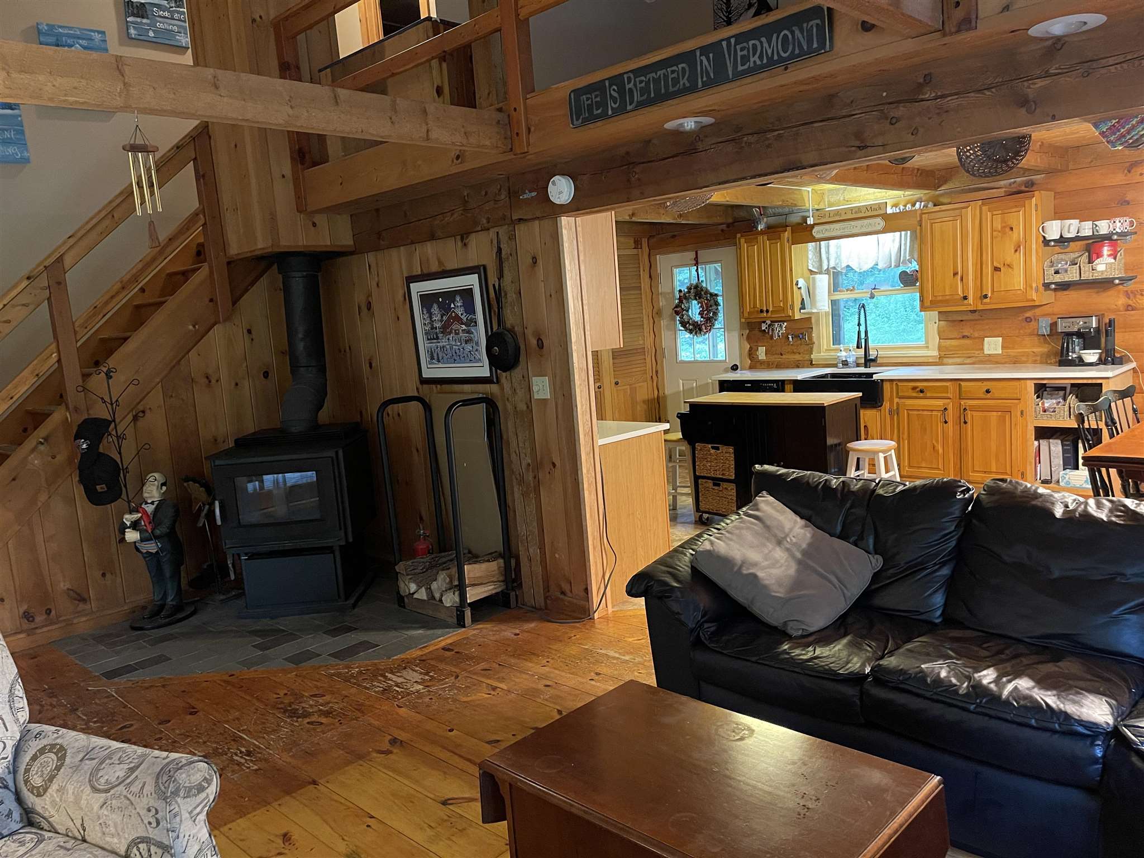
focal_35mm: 26
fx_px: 859
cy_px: 429
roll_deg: +4.4
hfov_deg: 67.3
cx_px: 572
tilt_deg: -8.6
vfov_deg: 53.1
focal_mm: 5.1
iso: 640
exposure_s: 1/30
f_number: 1.6
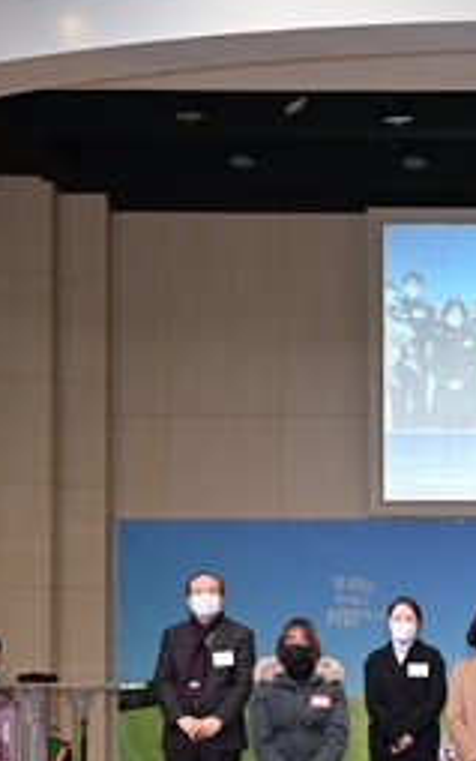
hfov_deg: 13.0
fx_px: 2000
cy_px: 647
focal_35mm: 96
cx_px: 662
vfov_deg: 21.2
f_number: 4
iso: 500
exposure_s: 1/160
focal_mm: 32.5
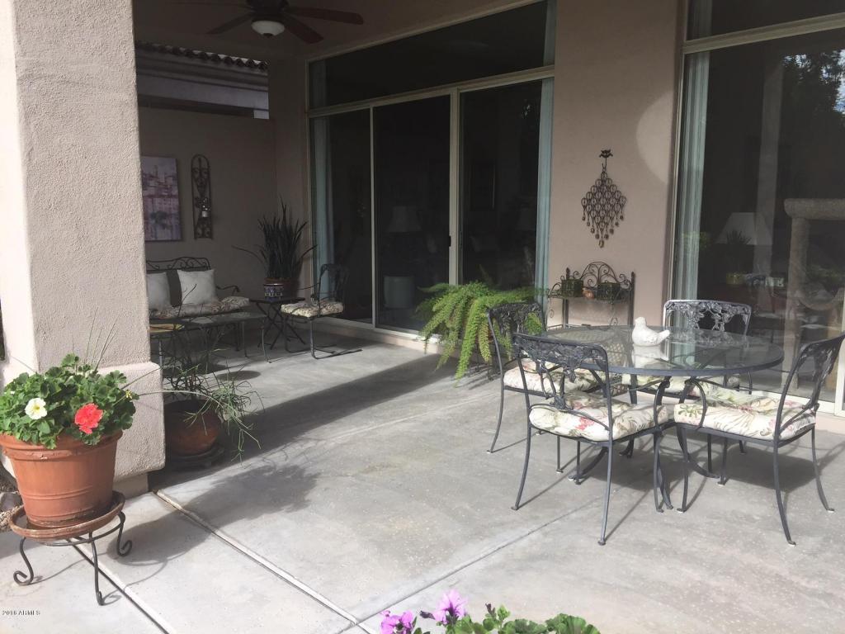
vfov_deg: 48.2
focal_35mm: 29
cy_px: 317
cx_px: 422
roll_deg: -0.6
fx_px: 708
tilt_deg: -9.0
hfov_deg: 61.7
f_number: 2.2
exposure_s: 1/608
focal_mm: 4.15
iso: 32
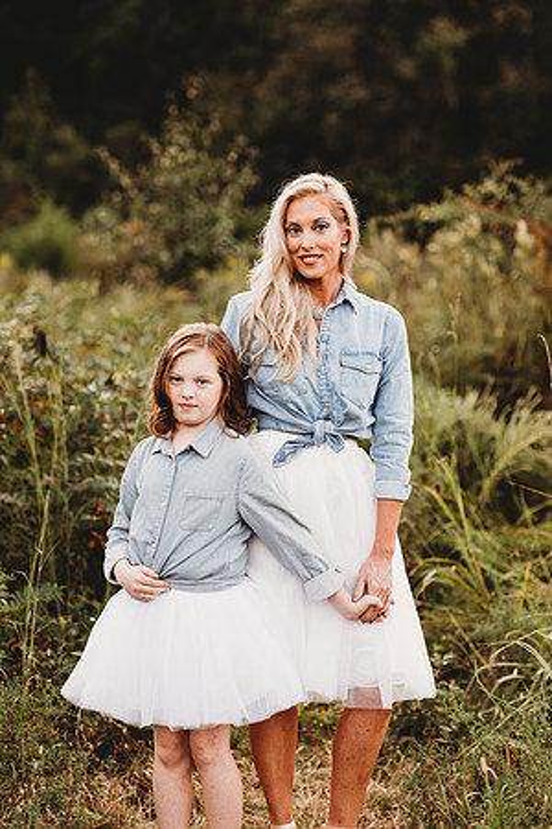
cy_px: 414
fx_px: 1955
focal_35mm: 85
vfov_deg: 23.9
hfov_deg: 16.1
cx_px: 276
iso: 125
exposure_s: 1/200
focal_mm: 85
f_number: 2.2
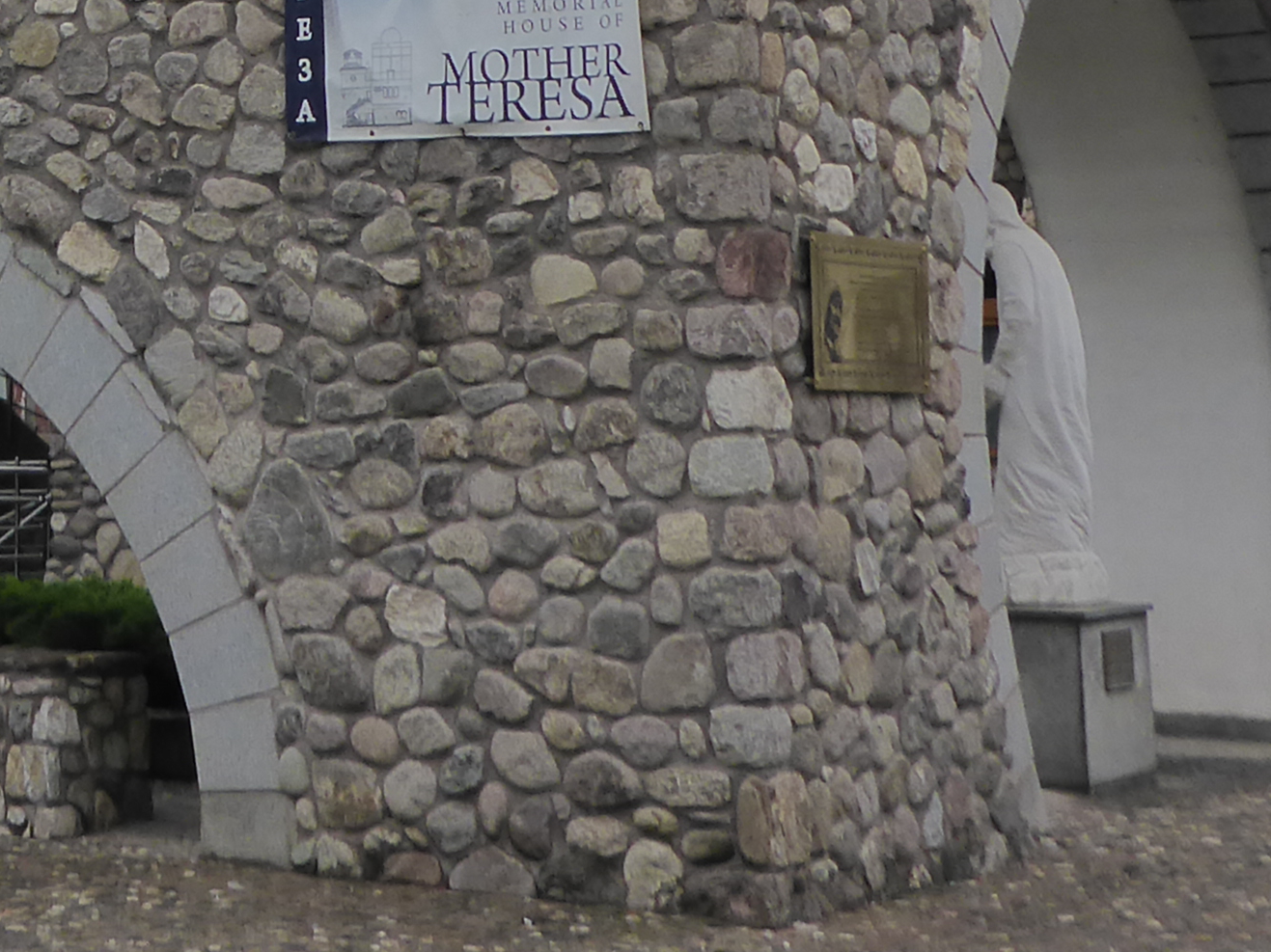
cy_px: -570
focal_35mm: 98
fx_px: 3597
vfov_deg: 13.9
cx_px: -4
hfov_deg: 19.5
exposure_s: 1/400
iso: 200
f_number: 3.3
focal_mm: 4.9
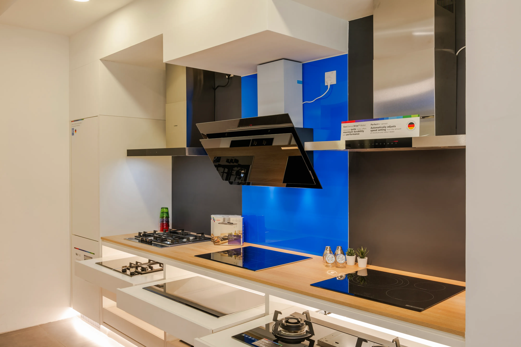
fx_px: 434
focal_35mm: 30
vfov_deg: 43.6
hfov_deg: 61.9
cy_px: 174
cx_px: 260
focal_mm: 30
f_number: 11
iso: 100
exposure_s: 1
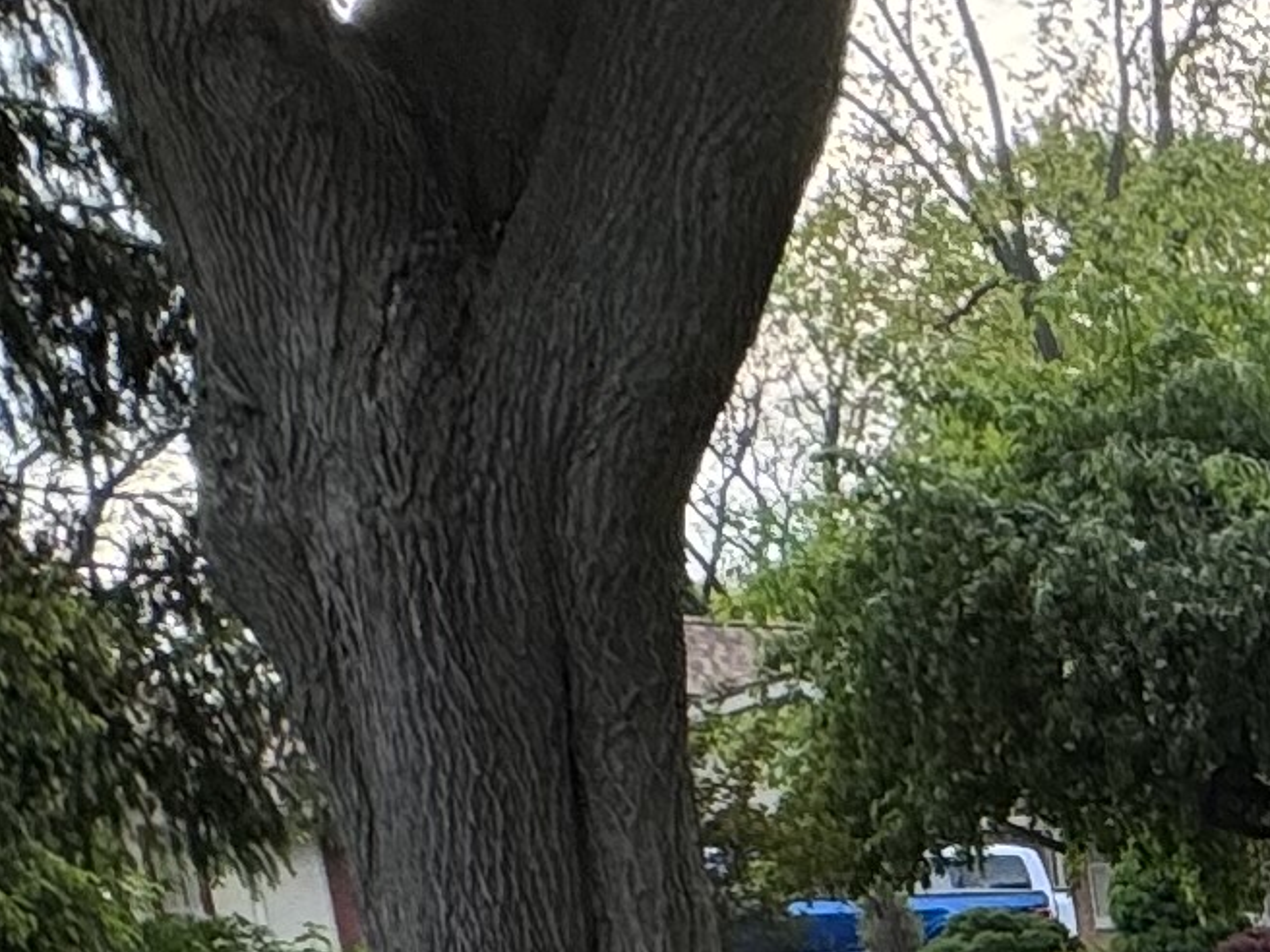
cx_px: 2497
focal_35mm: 86
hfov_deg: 17.1
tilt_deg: -15.6
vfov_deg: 14.7
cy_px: 1774
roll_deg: +1.0
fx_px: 3155
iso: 40
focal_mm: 2.22
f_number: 2.2
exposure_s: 1/196
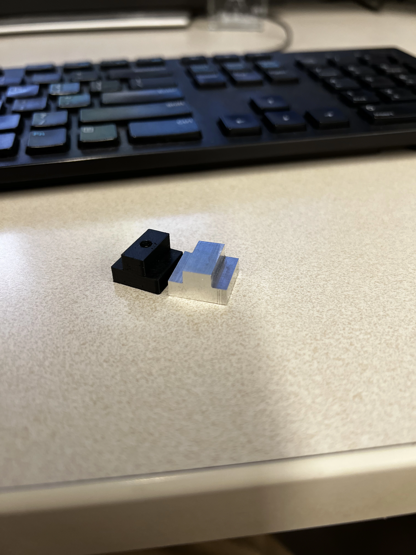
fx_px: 417
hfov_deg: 53.1
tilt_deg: -37.0
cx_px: 208
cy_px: 278
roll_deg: +0.7
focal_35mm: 26
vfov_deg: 67.3
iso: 250
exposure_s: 1/60
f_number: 1.5
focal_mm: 5.7
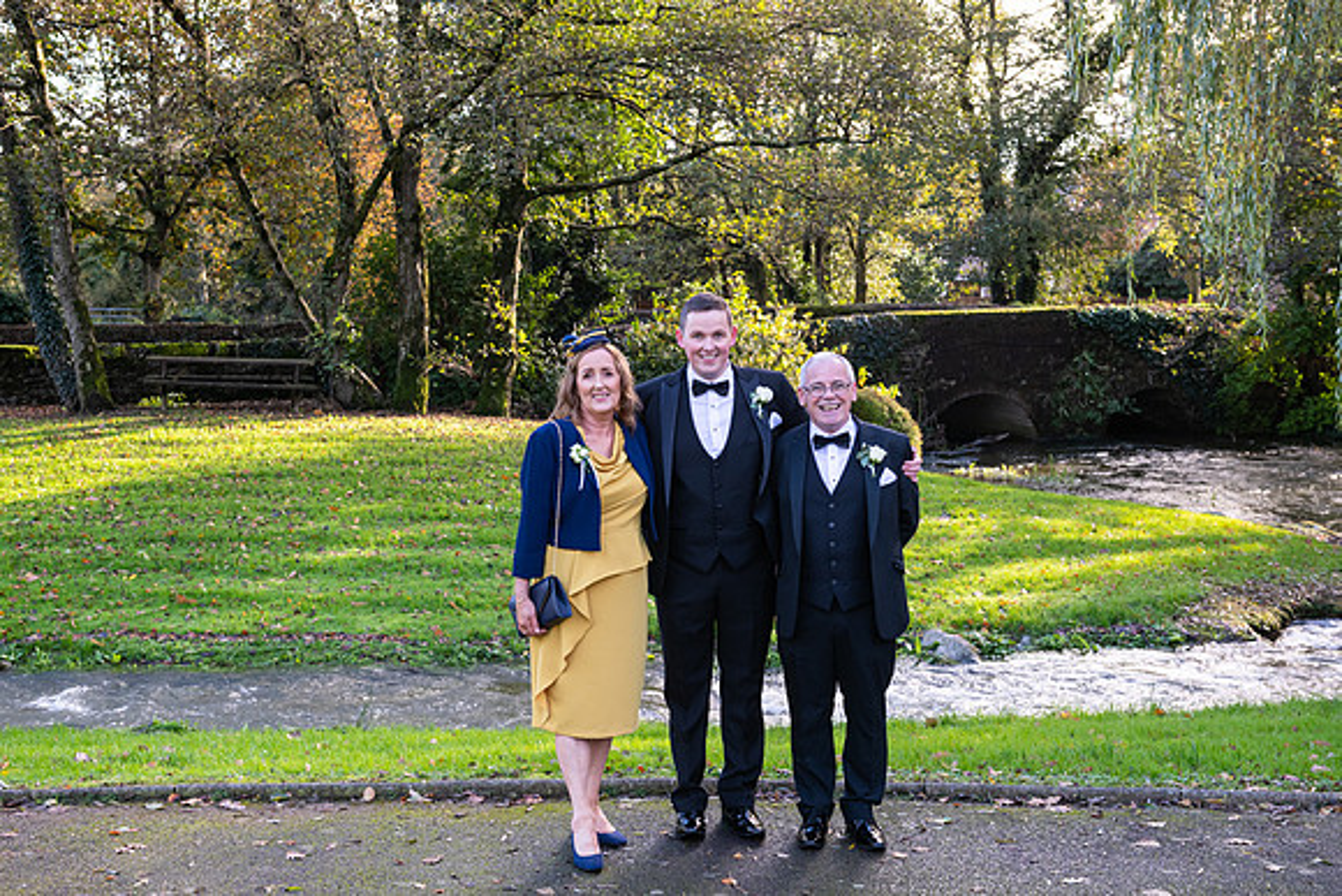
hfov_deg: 41.1
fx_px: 1790
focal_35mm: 48
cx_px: 671
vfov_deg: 28.1
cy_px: 448
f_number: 6.3
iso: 500
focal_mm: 48
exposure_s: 1/160
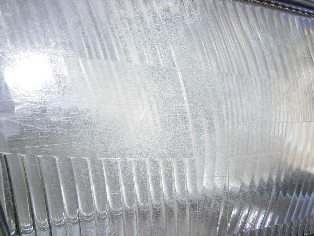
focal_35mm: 36
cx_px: 157
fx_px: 327
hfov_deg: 51.4
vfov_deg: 39.7
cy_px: 118
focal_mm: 7.5
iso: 50
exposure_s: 1/197
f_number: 3.8
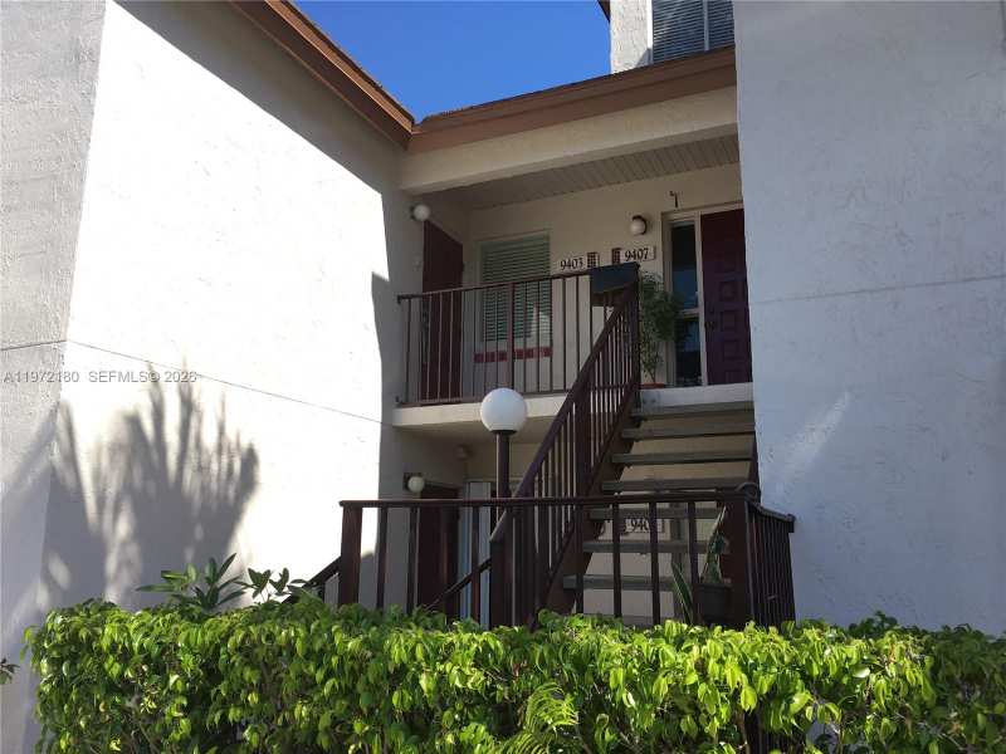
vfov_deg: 48.2
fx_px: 843
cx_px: 503
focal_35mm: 29
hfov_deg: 61.7
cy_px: 377
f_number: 2.2
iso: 25
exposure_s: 1/693
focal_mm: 4.15
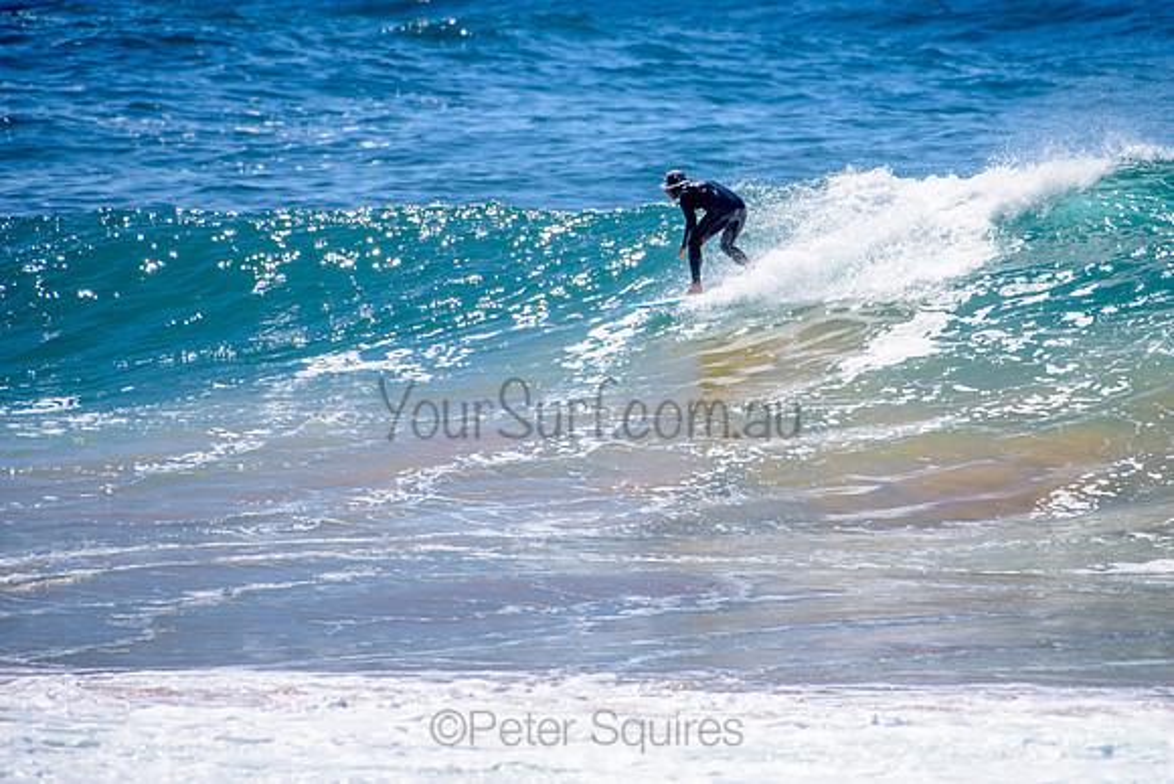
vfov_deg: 2.2
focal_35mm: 613
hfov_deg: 3.4
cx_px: 719
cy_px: 304
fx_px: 19988
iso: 140
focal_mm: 500
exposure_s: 1/2000
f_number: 5.6
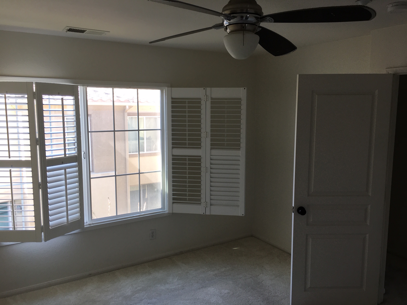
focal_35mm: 29
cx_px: 204
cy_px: 152
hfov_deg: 61.7
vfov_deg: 48.2
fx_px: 341
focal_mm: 4.15
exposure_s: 1/60
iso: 32
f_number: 2.2
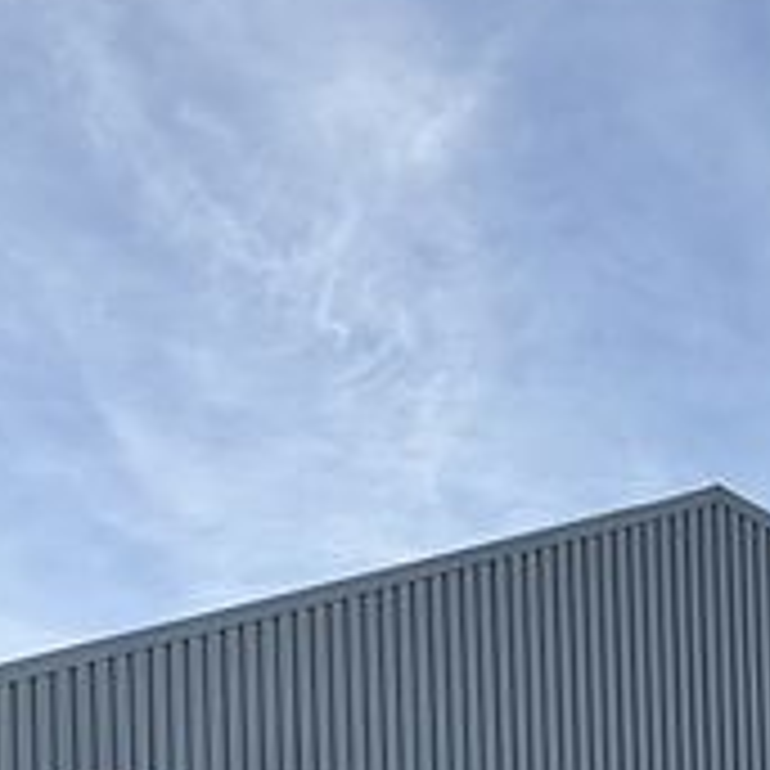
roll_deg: +1.1
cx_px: 45
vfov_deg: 25.5
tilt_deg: +2.1
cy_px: 995
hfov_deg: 28.2
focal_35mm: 58
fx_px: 1460
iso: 20
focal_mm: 2.22
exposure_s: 1/770
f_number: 2.2
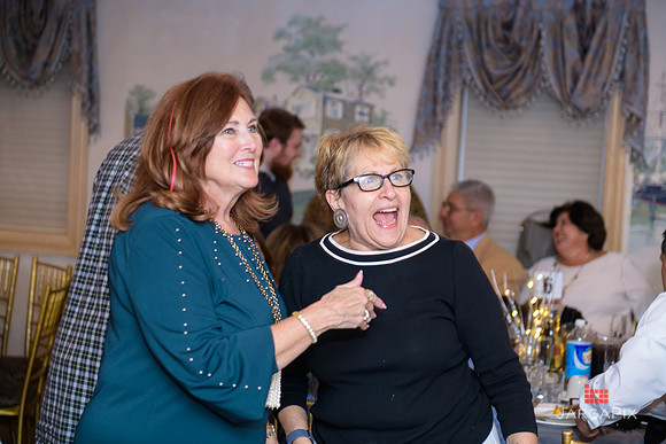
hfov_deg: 30.5
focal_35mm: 66
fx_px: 1221
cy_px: 222
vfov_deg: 20.6
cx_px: 333
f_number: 3.2
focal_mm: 66
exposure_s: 1/100
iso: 800
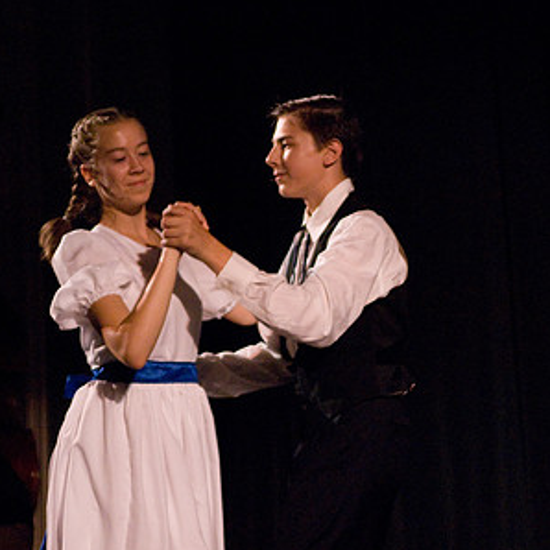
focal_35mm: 154
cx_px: 274
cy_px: 338
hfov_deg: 11.3
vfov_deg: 11.3
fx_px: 2768
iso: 1600
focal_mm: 80
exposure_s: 1/160
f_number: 2.8
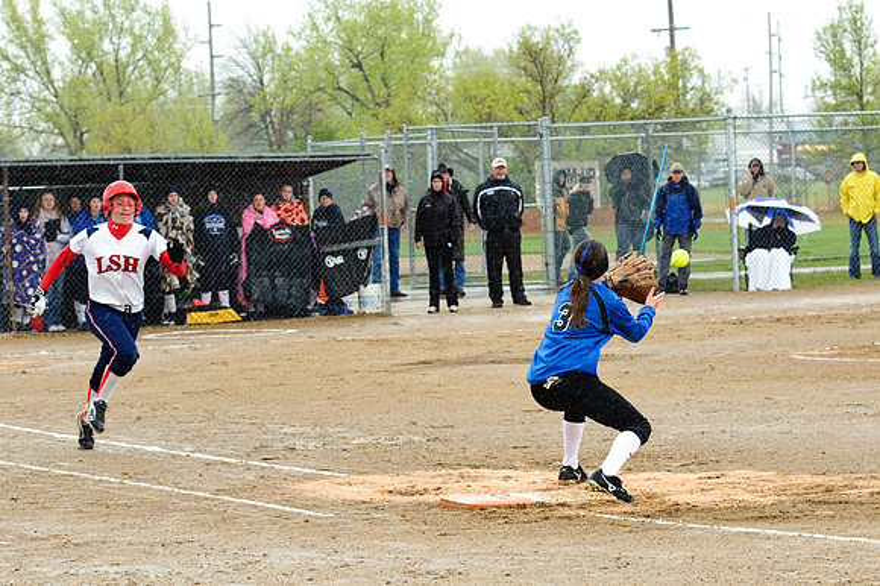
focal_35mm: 86
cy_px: 293
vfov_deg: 15.9
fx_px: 2101
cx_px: 440
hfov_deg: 23.7
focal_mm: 86
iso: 400
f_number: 5.6
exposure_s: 1/500
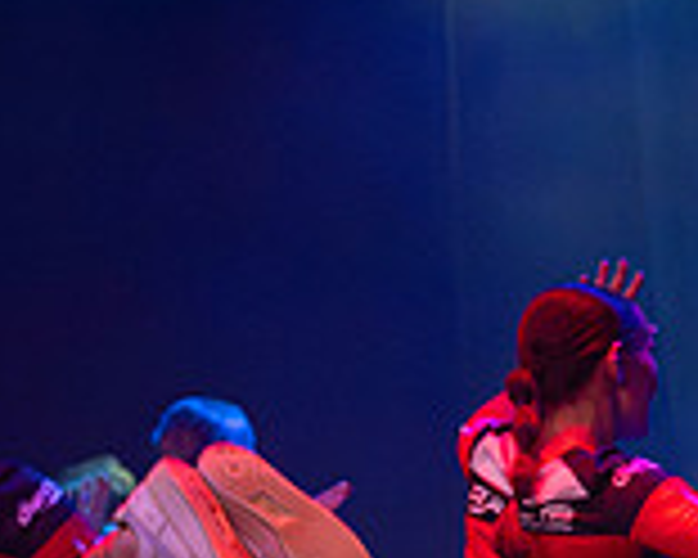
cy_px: 909
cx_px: -99
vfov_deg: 4.7
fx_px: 6776
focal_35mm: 328
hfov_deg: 5.9
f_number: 4
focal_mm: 80
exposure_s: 1/500
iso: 5000
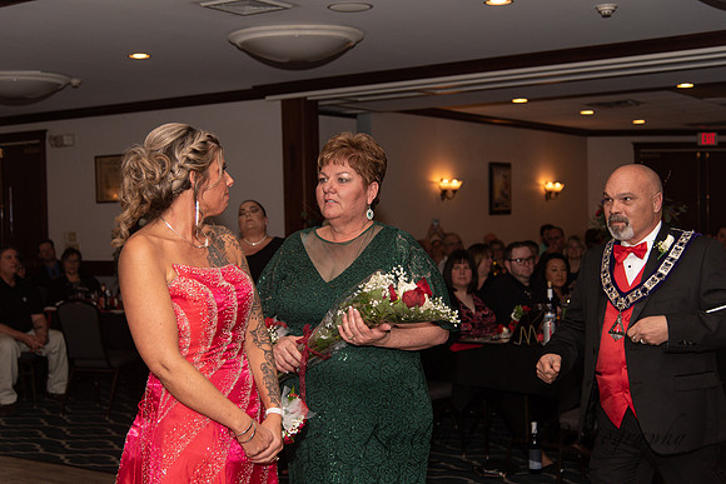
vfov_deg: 27.0
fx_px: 1009
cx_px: 363
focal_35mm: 50
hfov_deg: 39.6
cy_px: 242
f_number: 4
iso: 800
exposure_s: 1/200
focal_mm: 50
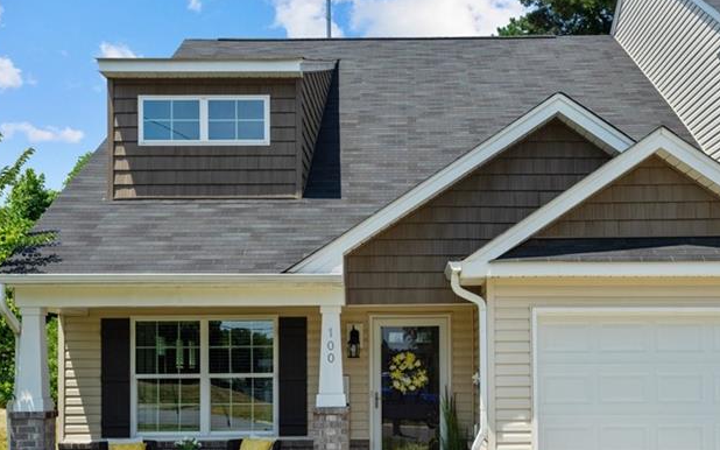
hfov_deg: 37.4
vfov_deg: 23.9
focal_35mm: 54
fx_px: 1059
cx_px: 416
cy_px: 298
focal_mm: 32
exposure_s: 1/400
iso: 125
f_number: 9
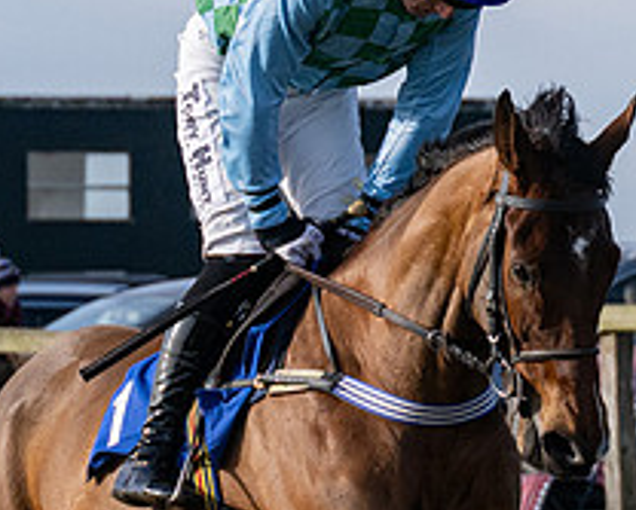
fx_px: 10556
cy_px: 486
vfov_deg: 2.8
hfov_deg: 3.5
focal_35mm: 560
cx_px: 367
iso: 400
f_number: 5
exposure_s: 1/3200
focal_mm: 98
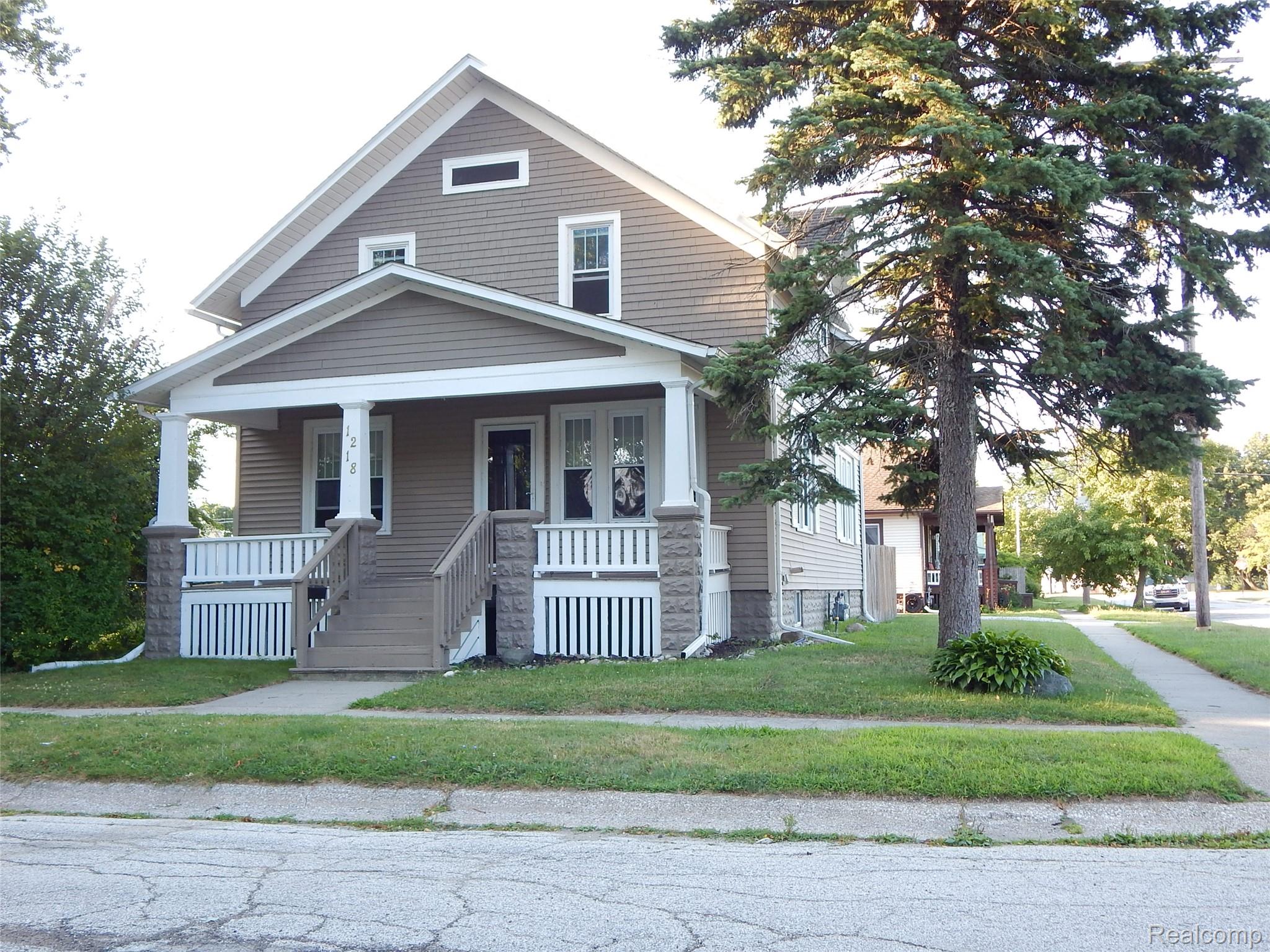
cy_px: 476
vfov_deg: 41.8
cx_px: 635
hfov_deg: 54.0
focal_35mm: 34
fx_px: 1247
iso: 125
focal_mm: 6.1
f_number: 3.3
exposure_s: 1/100
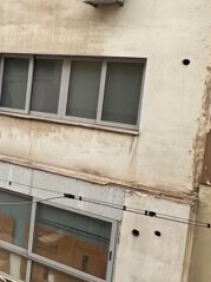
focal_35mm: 60
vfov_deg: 32.1
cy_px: 106
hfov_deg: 18.5
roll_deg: -3.2
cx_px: -179
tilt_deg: -5.7
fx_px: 488
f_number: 2.2
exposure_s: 1/186
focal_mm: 2.22
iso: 40
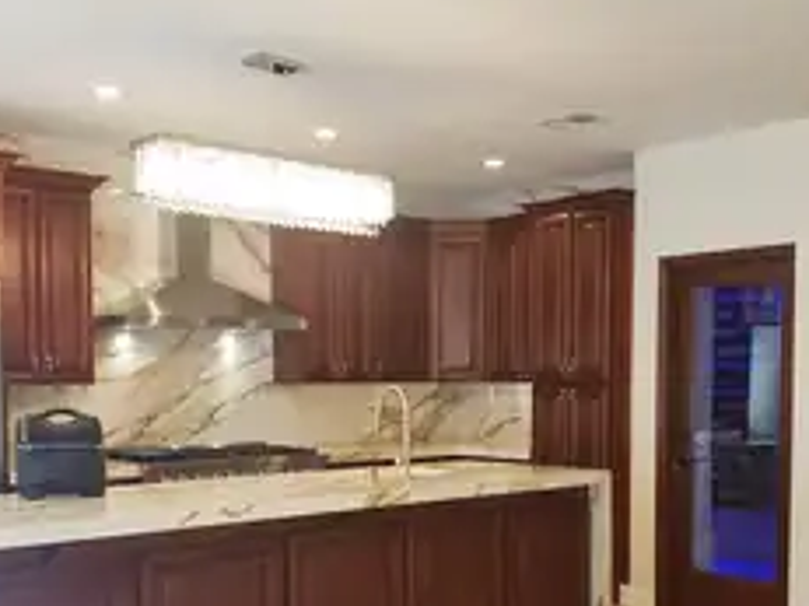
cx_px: 396
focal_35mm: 45
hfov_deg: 42.1
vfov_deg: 31.7
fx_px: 1051
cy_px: 434
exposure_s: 1/60
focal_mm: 4.3
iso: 200
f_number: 2.4
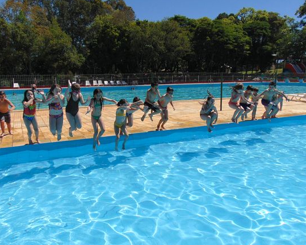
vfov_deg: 50.0
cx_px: 153
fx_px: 263
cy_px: 121
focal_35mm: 29
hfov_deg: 60.5
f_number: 7.7
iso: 80
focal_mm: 4.5
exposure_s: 1/400
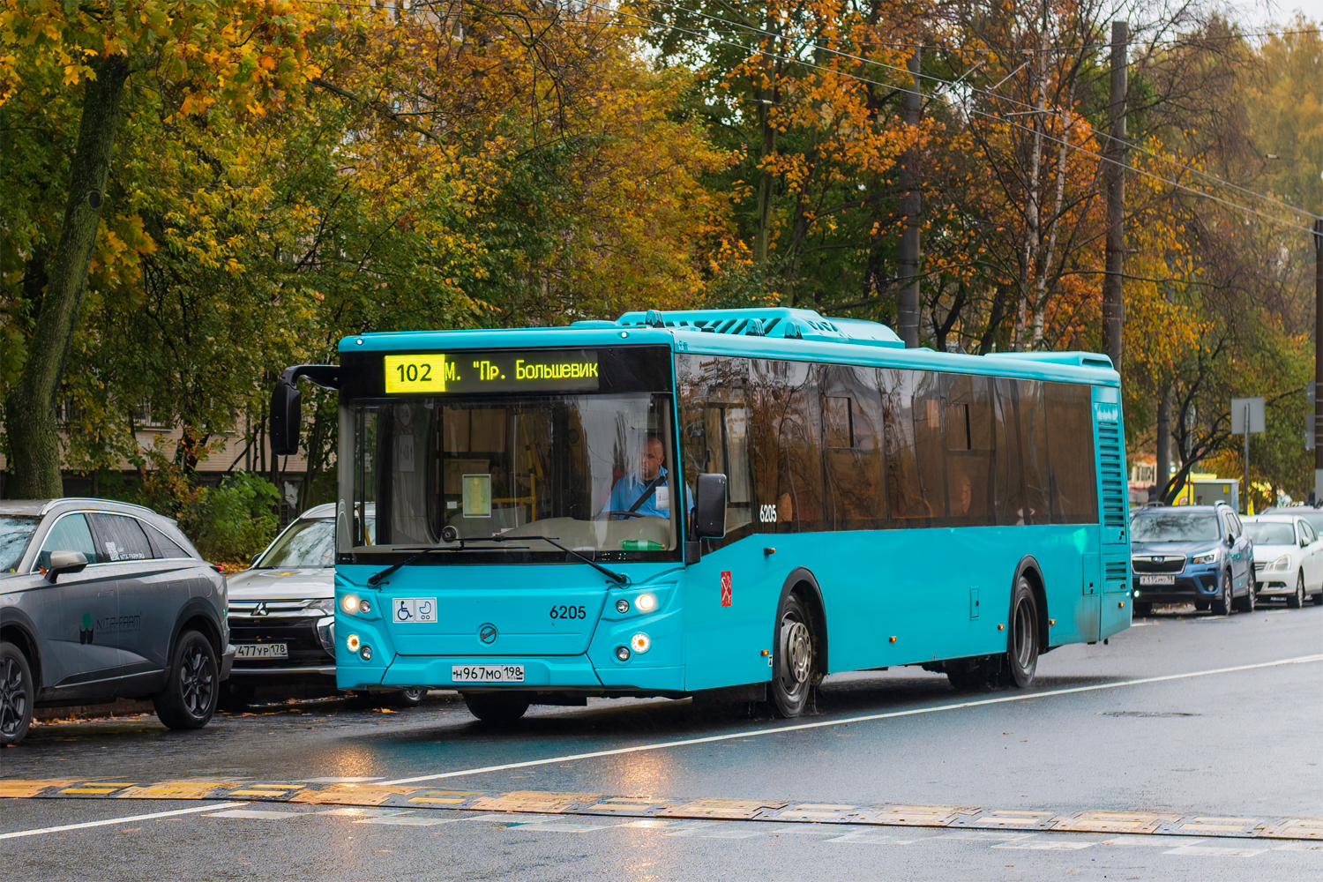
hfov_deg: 39.6
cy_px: 441
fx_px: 1837
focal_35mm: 50
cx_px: 662
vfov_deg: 27.0
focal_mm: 50
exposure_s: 1/160
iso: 400
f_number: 5
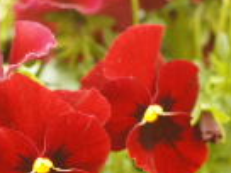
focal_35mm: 233
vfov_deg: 6.4
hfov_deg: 8.4
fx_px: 1555
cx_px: -37
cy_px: 80
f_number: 5
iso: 800
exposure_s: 1/80
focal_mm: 50
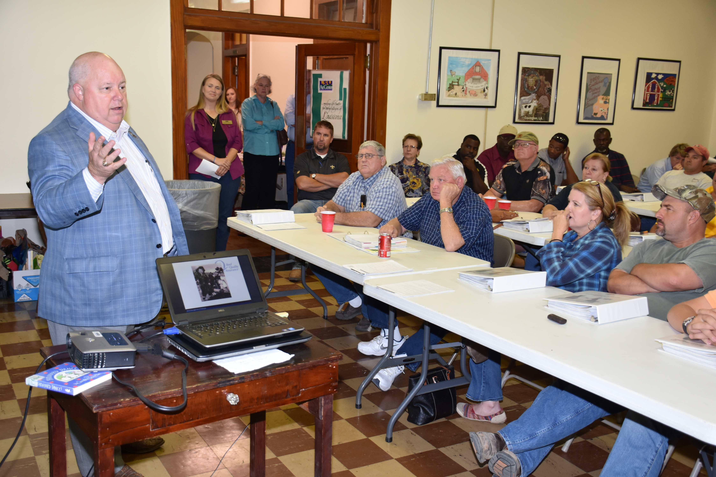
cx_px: 358
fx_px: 716
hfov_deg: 53.1
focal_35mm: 36
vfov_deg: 36.9
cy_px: 238
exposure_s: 1/60
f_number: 4
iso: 720
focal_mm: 24
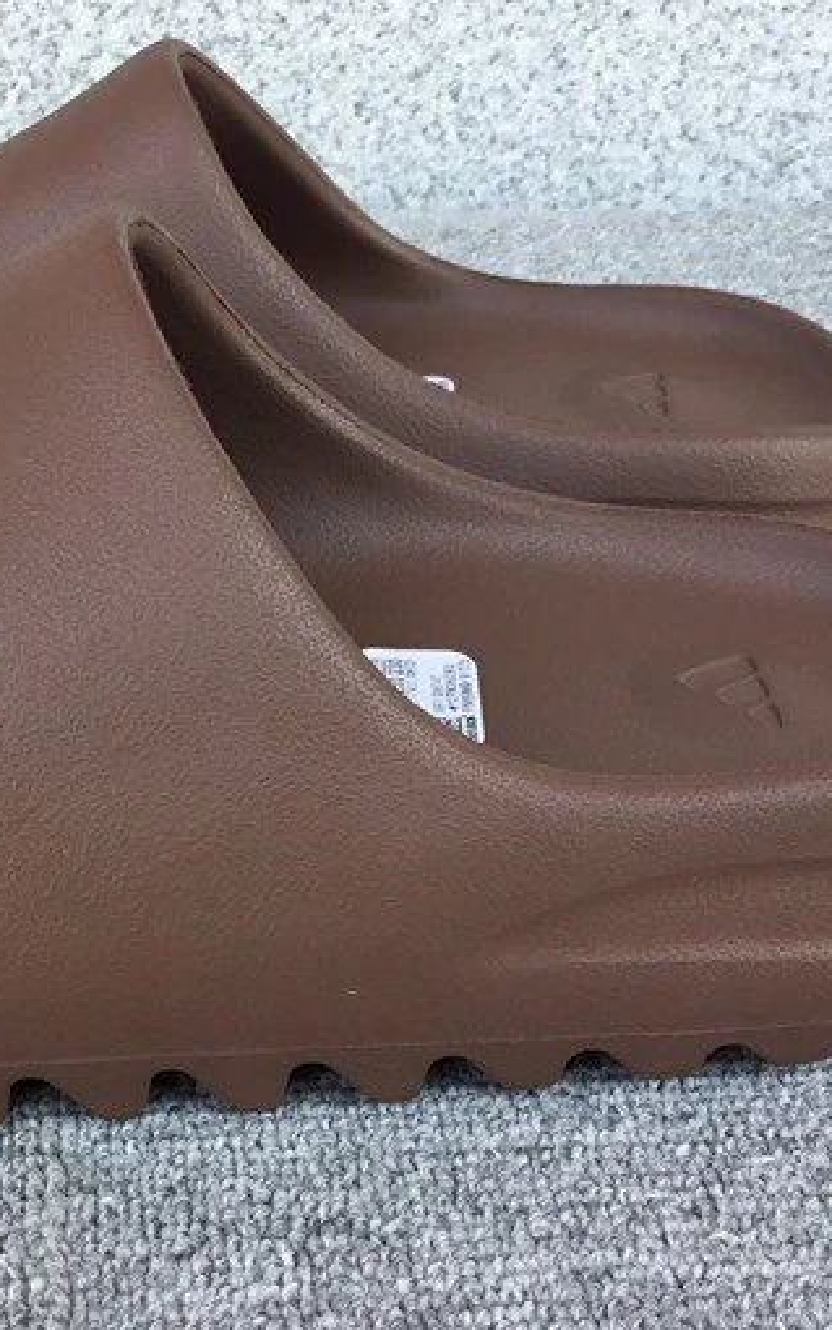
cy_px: 627
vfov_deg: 35.1
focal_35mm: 58
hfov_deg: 22.3
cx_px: 261
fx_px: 2103
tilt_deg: -27.5
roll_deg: +0.3
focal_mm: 3.3
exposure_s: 1/120
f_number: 2.4
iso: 32
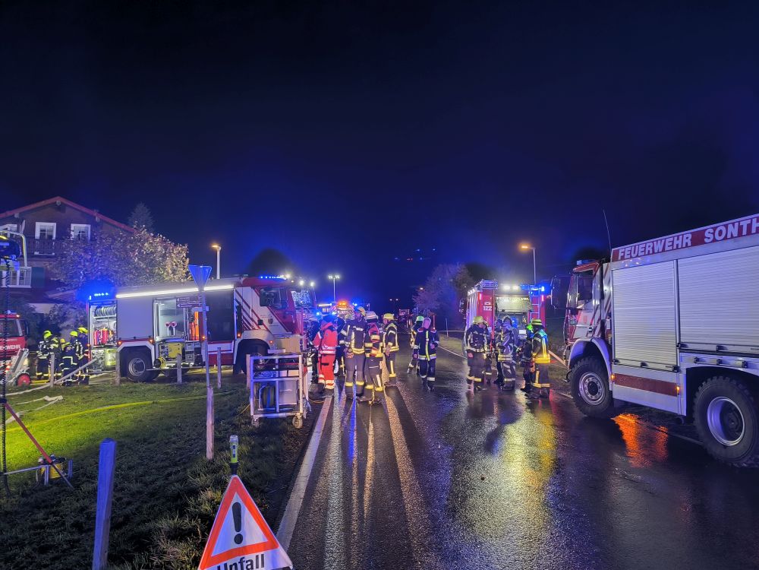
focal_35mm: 23
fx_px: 504
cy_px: 285
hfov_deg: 73.9
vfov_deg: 58.9
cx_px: 380
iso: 1250
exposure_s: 1/25
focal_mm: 6.14
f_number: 1.65
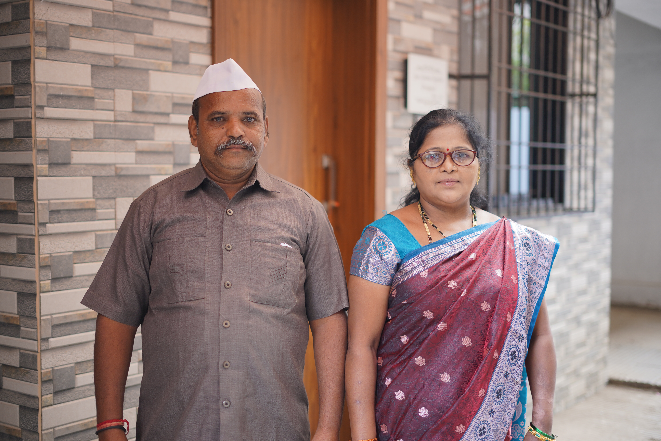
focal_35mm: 50
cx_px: 330
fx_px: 918
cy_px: 220
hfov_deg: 39.6
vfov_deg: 27.0
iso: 200
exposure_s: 1/100
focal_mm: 50
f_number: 1.8
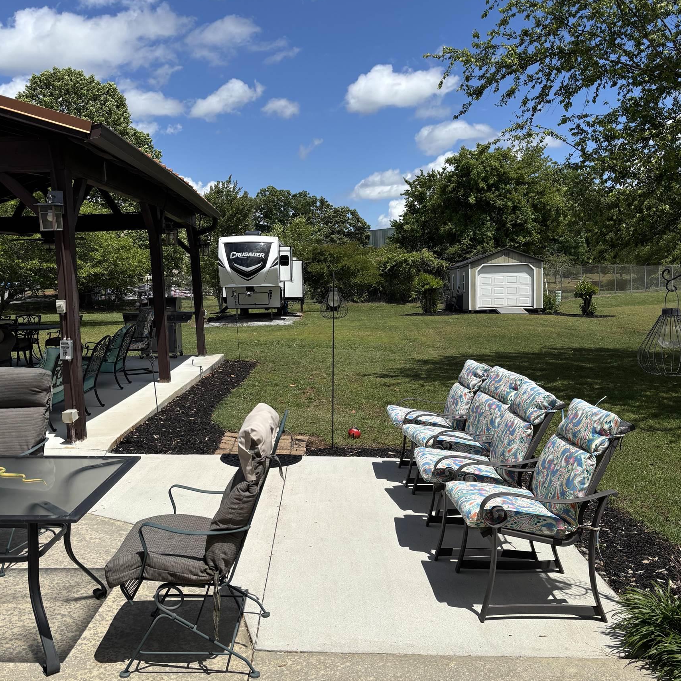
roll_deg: +1.4
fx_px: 690
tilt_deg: -5.1
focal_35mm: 31
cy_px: 346
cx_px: 337
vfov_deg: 52.5
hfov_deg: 52.5
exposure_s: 1/5952
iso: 50
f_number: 1.6
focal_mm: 5.96
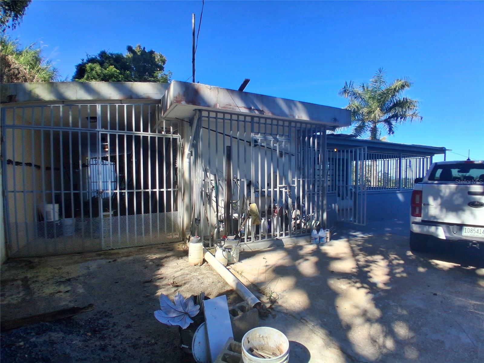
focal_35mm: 17
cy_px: 182
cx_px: 242
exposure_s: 1/1031
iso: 50
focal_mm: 1.4
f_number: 2.2
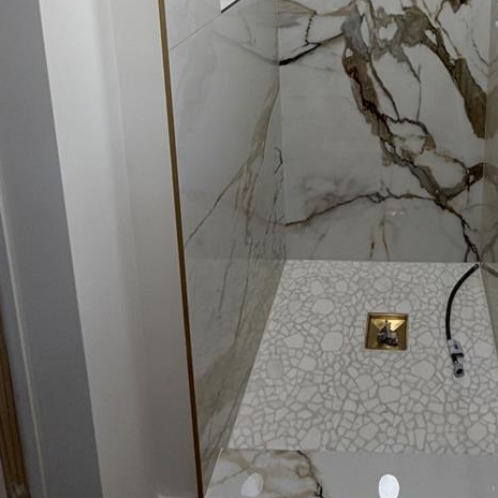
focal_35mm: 32
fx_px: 521
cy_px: -14
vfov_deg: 43.0
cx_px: 404
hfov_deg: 48.0
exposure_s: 1/120
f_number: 2.2
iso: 100
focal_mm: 2.22
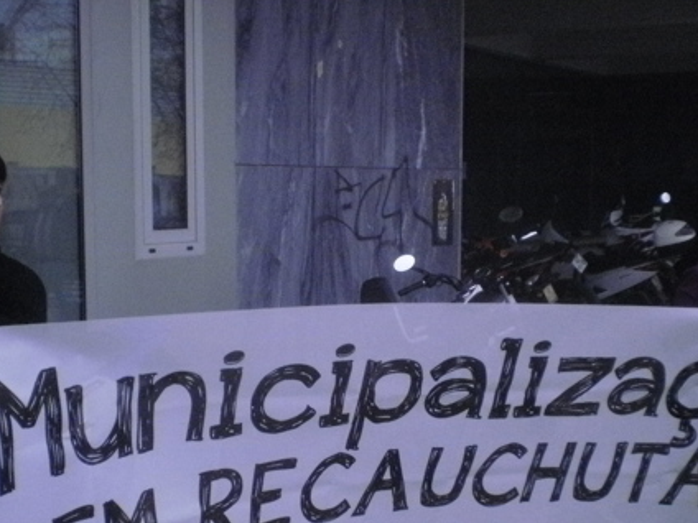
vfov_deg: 21.5
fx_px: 1371
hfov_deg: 28.6
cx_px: 323
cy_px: 352
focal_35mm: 68
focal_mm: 7.4
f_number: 4.9
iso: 800
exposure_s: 1/2000
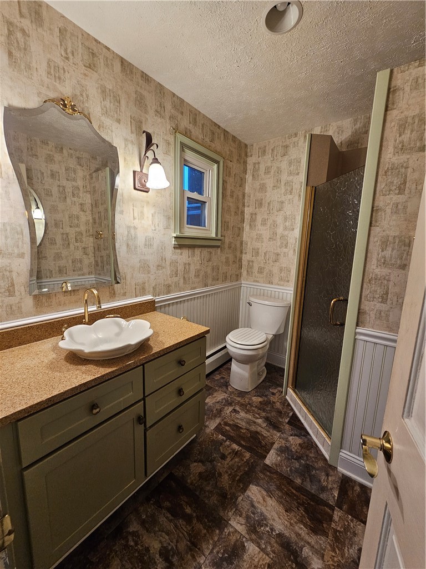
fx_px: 213
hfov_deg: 89.9
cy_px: 284
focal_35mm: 13
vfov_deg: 106.2
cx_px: 213
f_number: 2.2
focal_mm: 2.2
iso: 200
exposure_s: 1/60
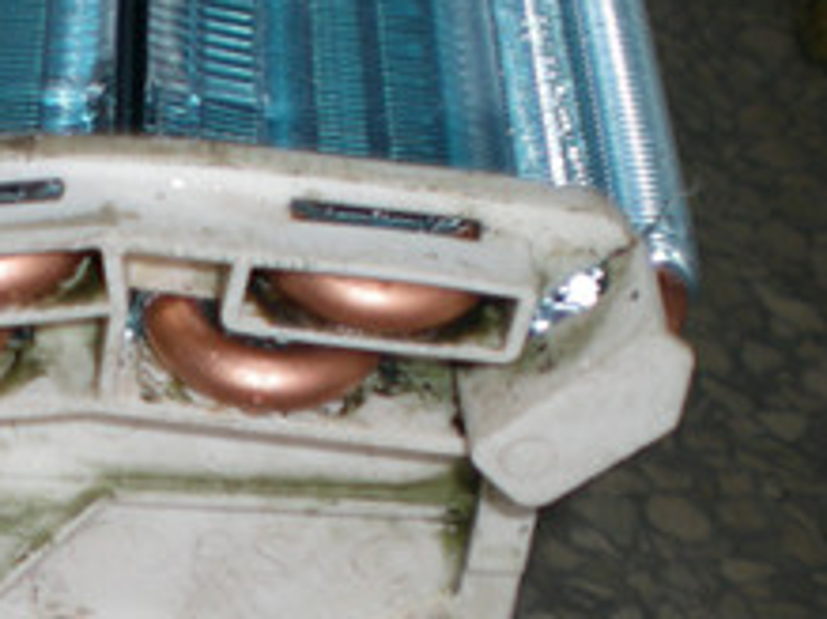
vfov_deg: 14.0
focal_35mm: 104
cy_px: 623
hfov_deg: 18.4
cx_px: 0
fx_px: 2483
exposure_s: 1/52
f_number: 3.1
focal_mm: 6.3
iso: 50
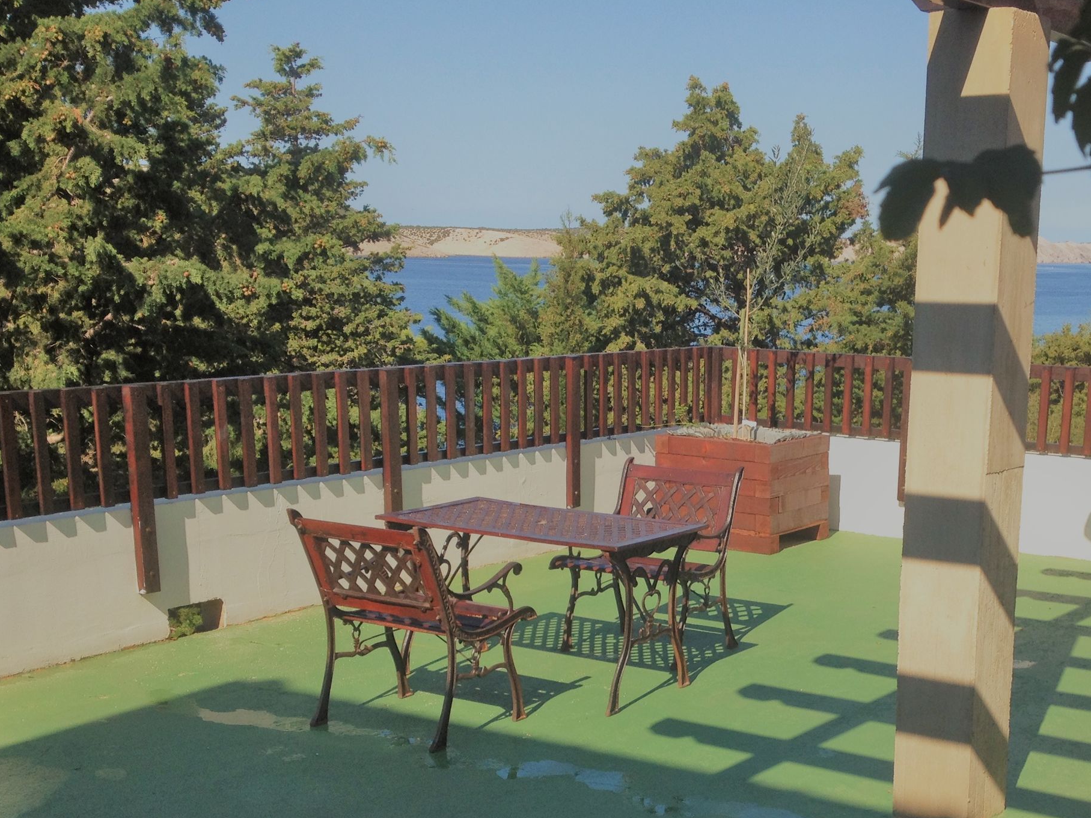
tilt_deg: -16.3
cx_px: 782
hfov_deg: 35.0
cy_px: 617
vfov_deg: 26.7
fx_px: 1702
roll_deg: -1.4
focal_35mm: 54
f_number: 2.4
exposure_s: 1/1381
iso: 50
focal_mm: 4.28
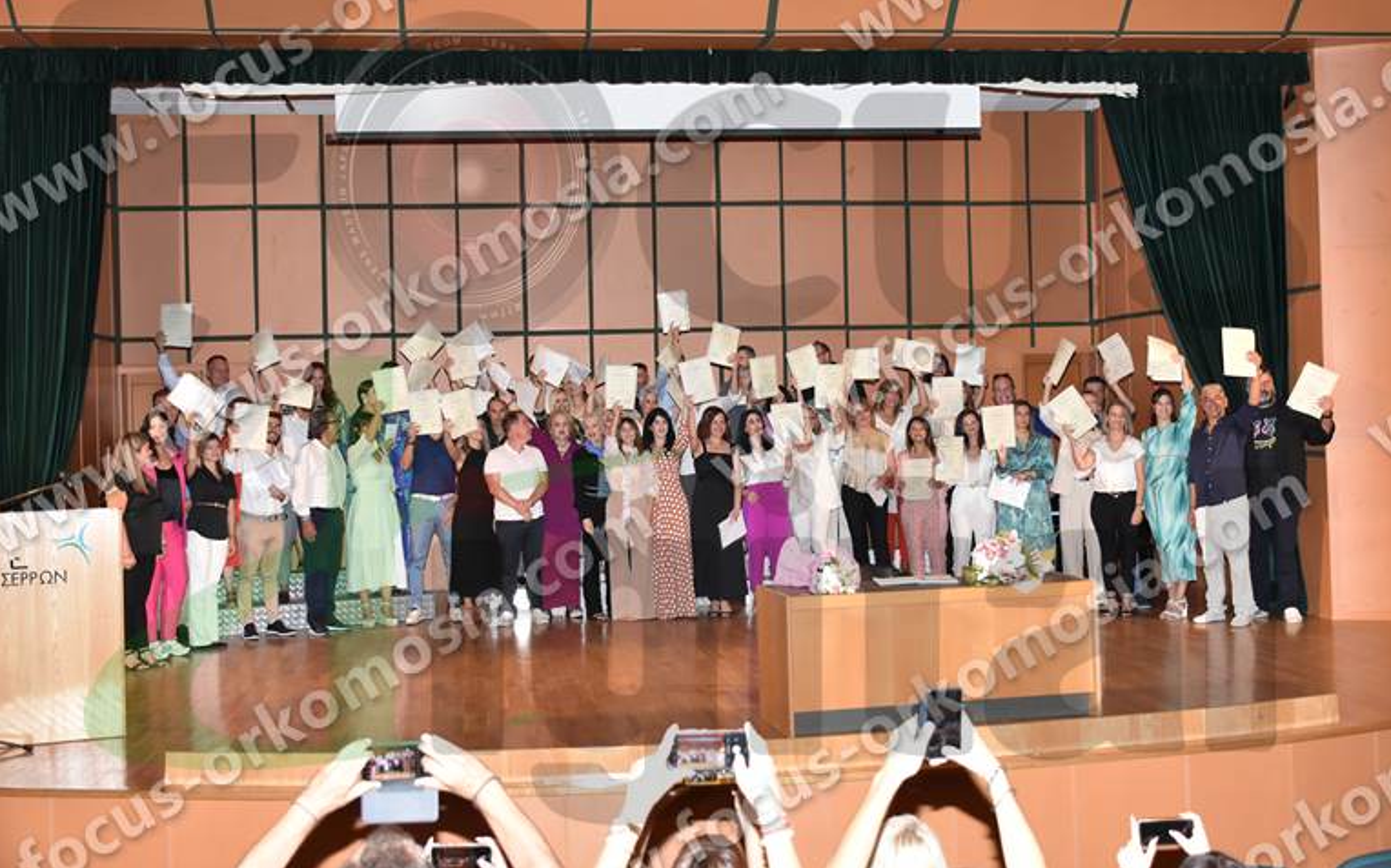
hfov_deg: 47.7
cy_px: 406
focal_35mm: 42
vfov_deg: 30.9
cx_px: 696
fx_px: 1573
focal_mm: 27
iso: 1800
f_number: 5.6
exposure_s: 1/160
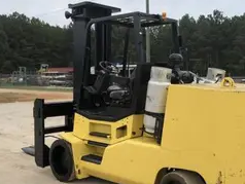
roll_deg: +1.5
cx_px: 163
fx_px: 333
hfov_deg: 39.9
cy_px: 97
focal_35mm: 47
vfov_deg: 30.9
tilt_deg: -2.7
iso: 20
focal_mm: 4
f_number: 1.8
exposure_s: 1/685
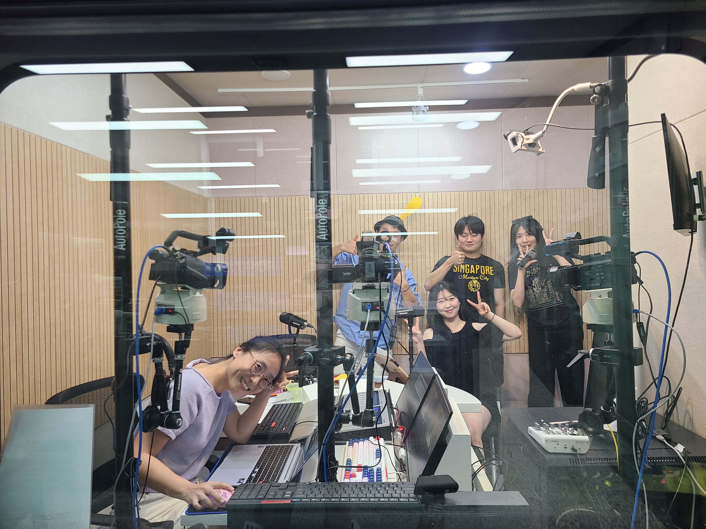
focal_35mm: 26
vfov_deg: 53.1
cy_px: 264
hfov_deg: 67.3
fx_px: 530
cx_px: 353
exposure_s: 1/60
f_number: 1.8
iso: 125
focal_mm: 5.4
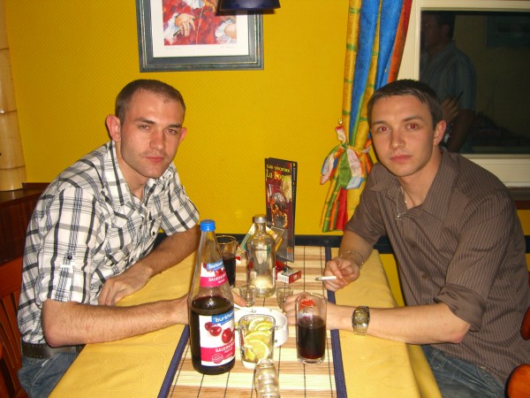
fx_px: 582
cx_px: 265
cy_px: 199
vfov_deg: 37.7
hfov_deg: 49.0
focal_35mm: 38
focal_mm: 7.9
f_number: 2.8
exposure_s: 1/60
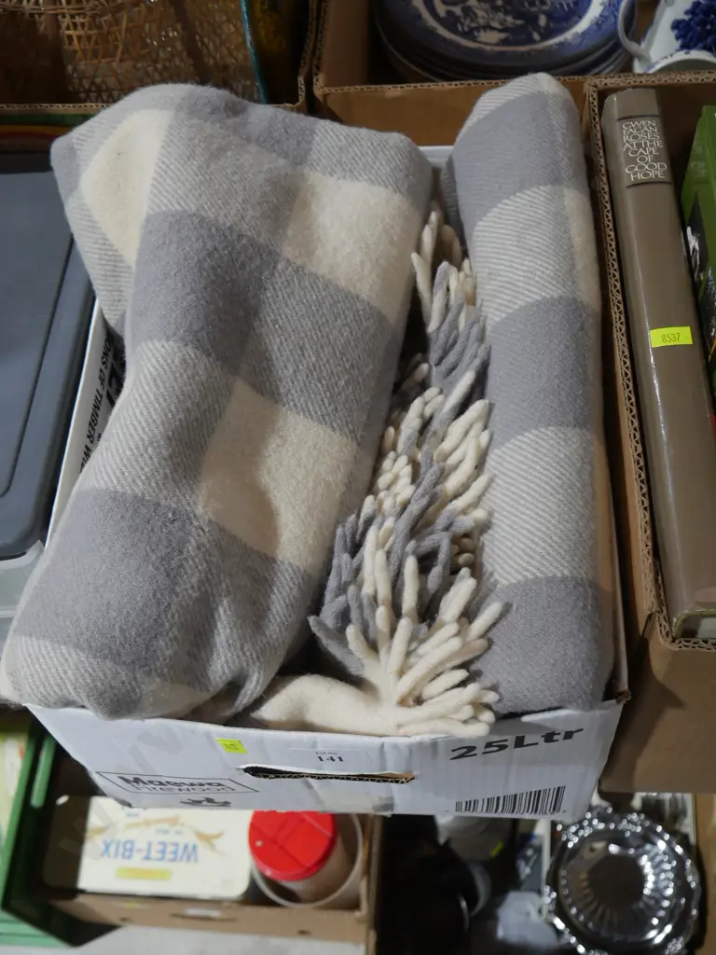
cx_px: 358
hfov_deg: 37.7
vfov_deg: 49.0
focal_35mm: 38
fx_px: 1048
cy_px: 478
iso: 800
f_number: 4.1
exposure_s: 1/60
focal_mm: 19
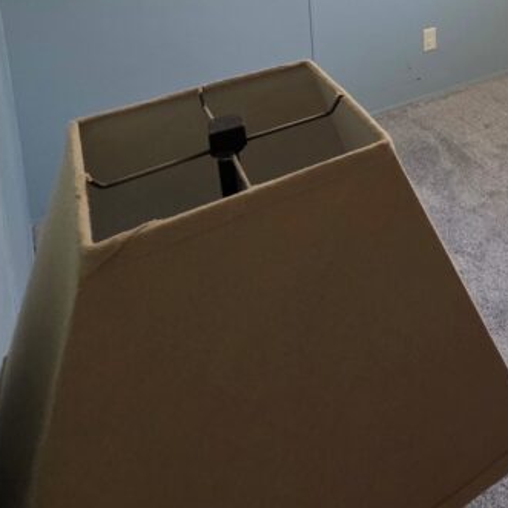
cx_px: 550
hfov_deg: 37.9
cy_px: -80
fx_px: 614
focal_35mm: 37
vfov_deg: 36.3
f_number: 1.9
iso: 500
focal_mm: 2.2
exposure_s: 1/60
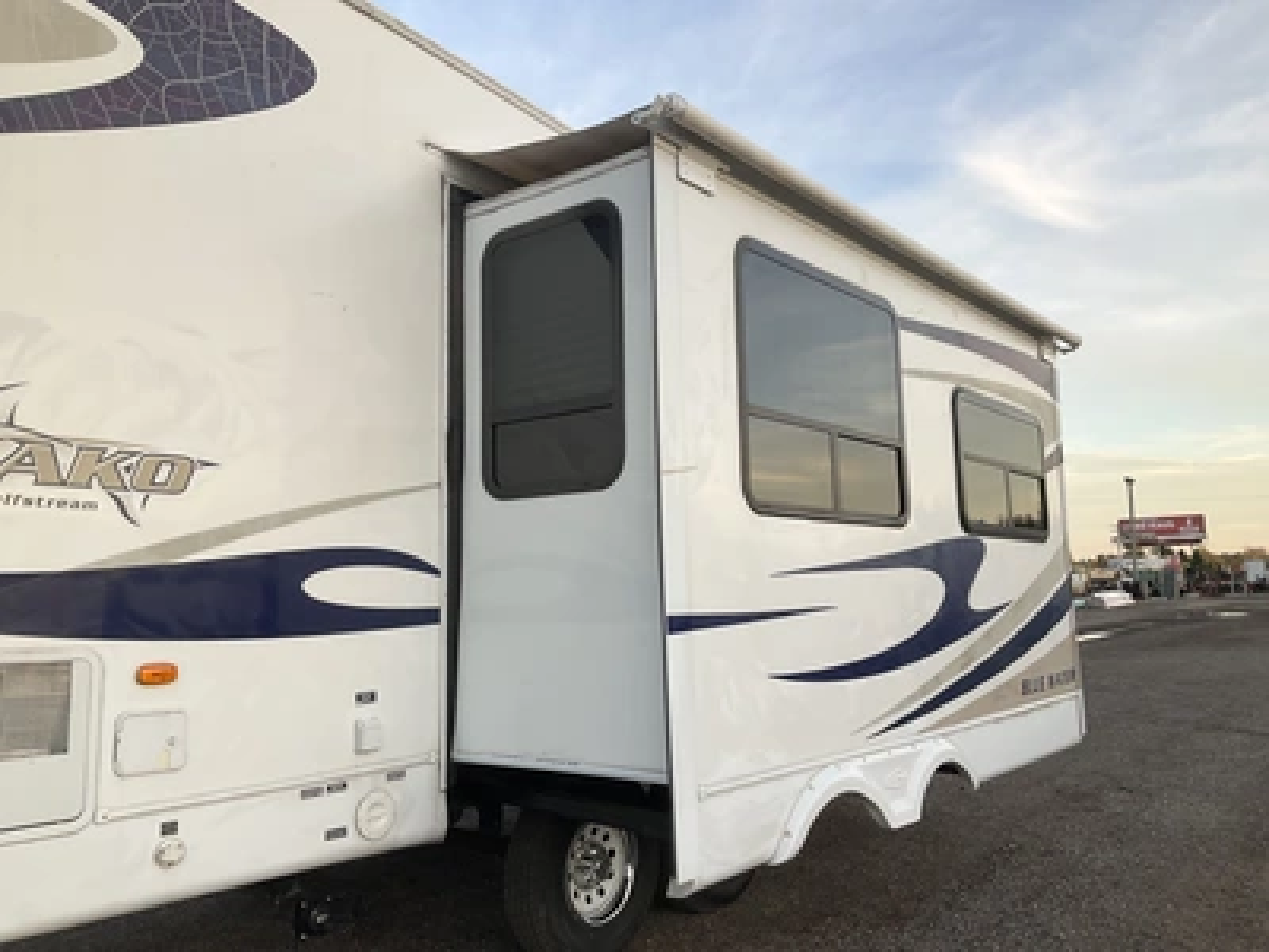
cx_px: 634
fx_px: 1063
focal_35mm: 29
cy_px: 476
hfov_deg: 61.7
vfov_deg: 48.2
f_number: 1.8
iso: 20
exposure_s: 1/209
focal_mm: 3
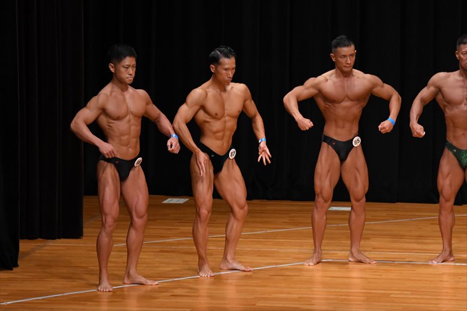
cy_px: 156
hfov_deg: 8.6
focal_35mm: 240
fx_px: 3112
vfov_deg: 5.7
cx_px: 234
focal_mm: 160
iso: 3200
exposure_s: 1/400
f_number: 5.6
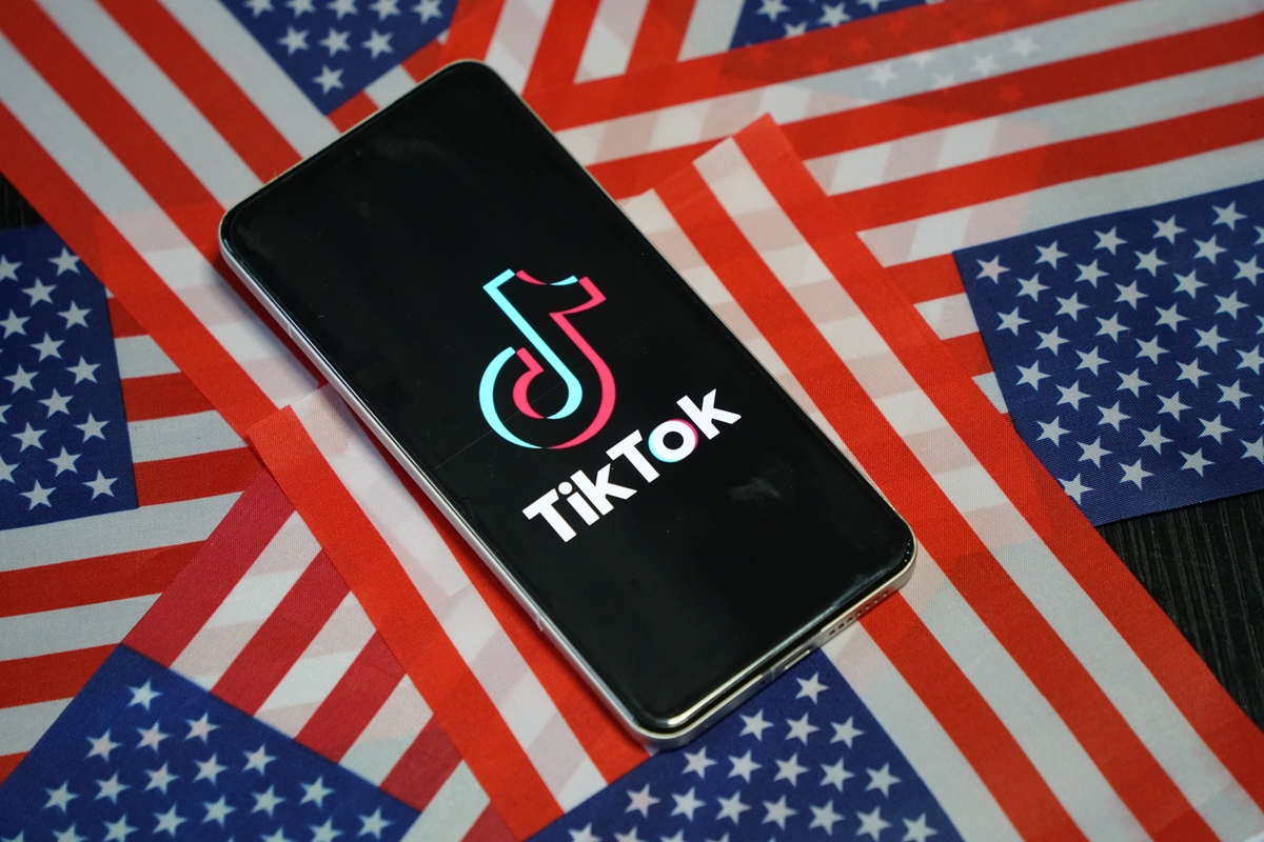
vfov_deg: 12.7
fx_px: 3792
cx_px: 632
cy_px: 421
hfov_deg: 18.9
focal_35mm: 108
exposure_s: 1/125
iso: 4000
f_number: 4.5
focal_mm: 108
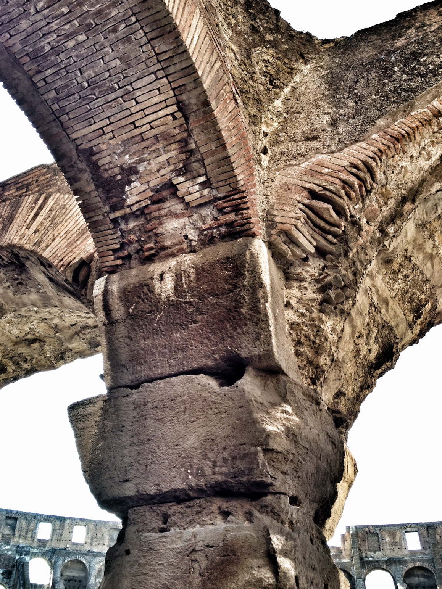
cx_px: 211
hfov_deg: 38.7
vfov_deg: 50.1
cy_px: 291
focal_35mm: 37
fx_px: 630
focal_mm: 4.28
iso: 64
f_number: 2.4
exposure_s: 1/120
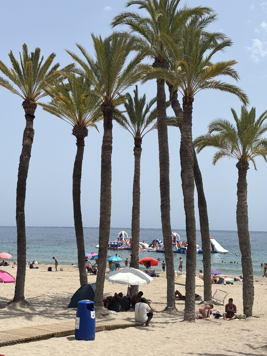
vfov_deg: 36.8
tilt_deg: +5.9
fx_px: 535
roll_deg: +0.2
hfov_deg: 28.0
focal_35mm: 52
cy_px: 178
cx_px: 134
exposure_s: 1/4255
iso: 40
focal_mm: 5.96
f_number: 1.6
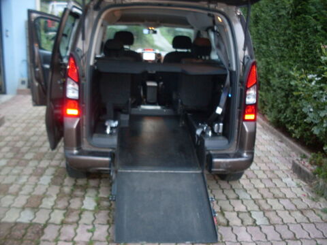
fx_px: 359
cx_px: 164
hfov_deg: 49.0
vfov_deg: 37.7
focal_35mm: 38
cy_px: 122
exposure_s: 1/2
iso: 100
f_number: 2.8
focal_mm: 6.3
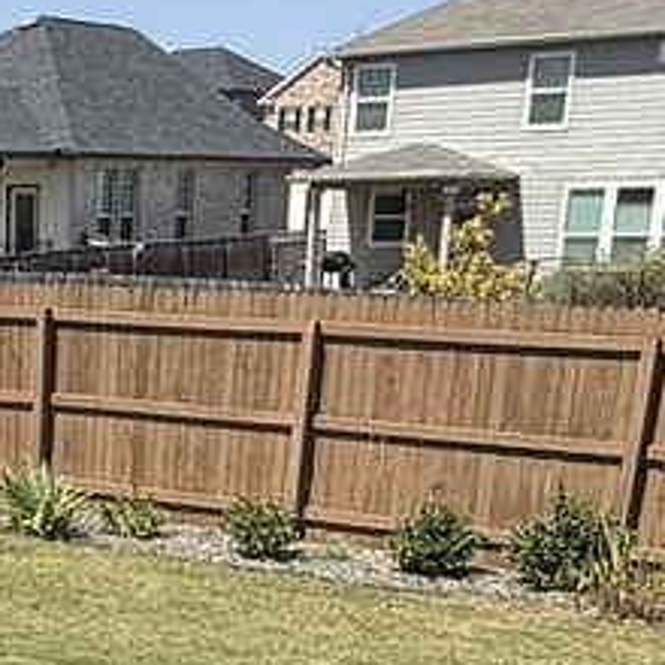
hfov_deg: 19.9
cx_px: -157
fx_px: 1760
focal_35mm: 81
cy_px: 864
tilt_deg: -18.0
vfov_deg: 19.7
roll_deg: +0.9
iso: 50
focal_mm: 2.22
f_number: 2.2
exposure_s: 1/3460
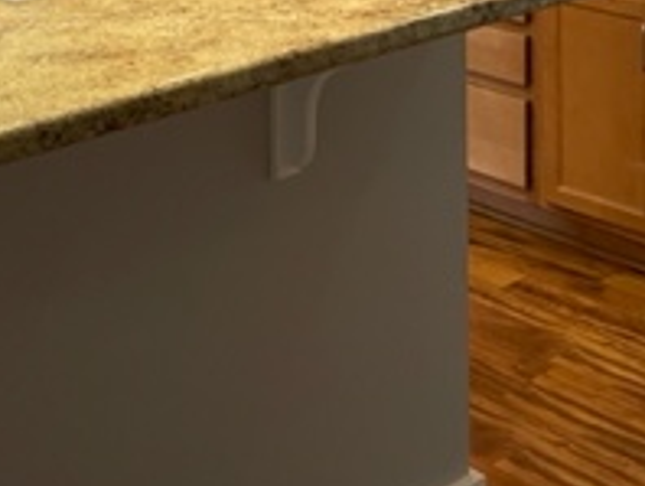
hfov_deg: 23.1
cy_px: -277
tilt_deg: -3.7
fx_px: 1567
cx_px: 182
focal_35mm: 84
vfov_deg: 15.9
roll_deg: +1.0
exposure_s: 1/60
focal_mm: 4.2
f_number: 1.6
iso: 200
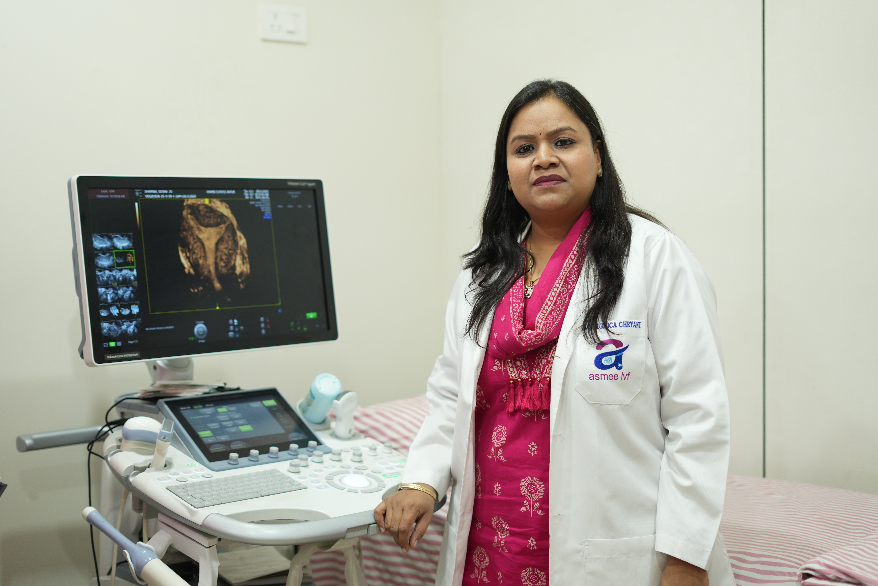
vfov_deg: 27.0
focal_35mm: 50
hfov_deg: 39.6
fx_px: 1219
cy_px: 293
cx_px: 439
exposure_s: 1/125
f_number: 2.2
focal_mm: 50
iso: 640
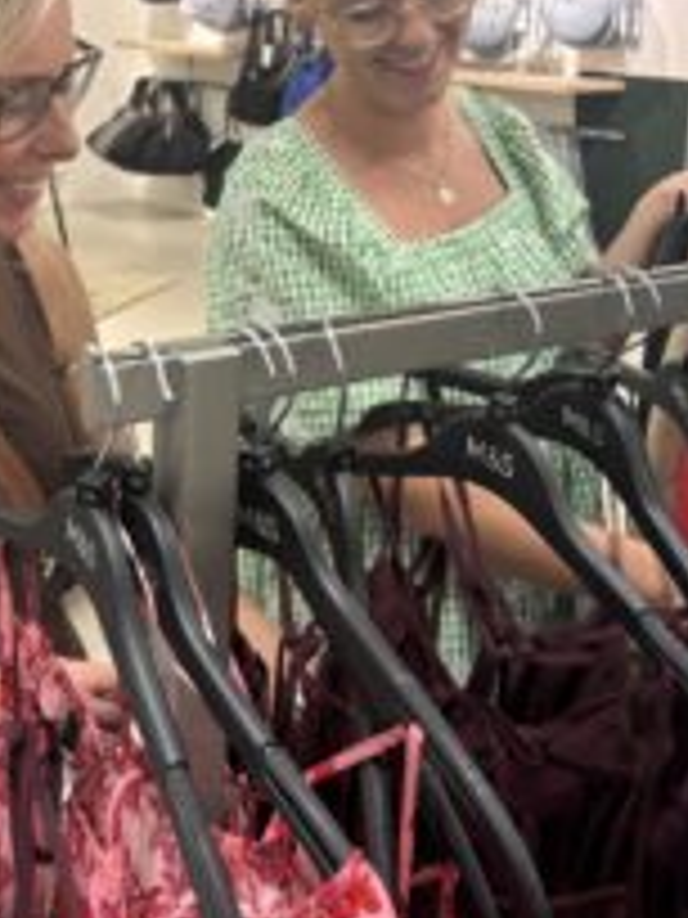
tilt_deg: -14.0
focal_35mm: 51
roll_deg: -0.9
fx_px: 1352
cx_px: 220
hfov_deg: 28.3
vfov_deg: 37.0
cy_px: 297
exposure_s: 1/50
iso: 80
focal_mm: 5.96
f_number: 1.6
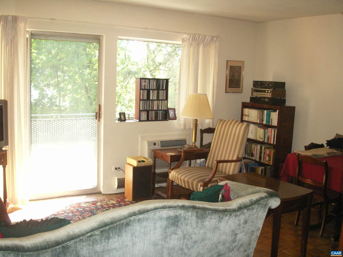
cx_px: 172
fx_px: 367
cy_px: 128
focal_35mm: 37
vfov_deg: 38.7
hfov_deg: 50.1
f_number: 3.5
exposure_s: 1/40
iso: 160
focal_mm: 7.7
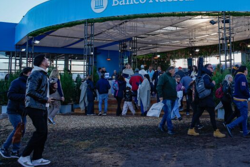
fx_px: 305
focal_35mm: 44
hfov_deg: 44.0
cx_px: 164
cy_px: 54
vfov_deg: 30.2
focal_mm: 30
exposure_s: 1/250
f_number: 5.6
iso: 160
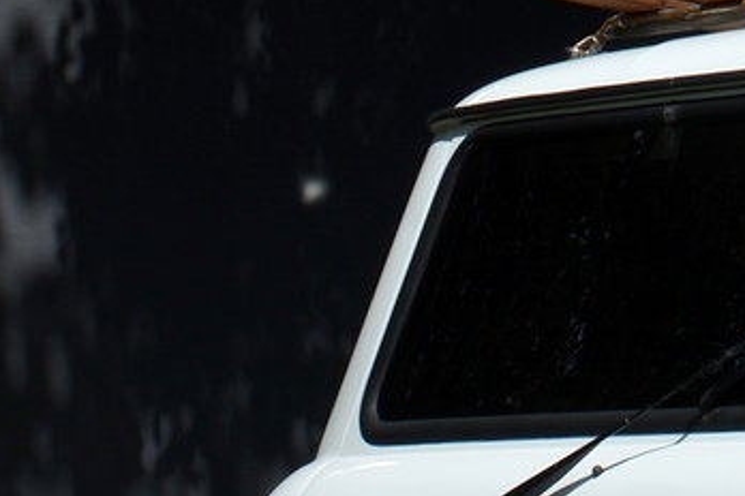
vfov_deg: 6.6
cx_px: 1383
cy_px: 470
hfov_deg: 9.4
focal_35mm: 207
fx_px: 4283
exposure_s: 1/400
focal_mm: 32
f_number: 9
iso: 100
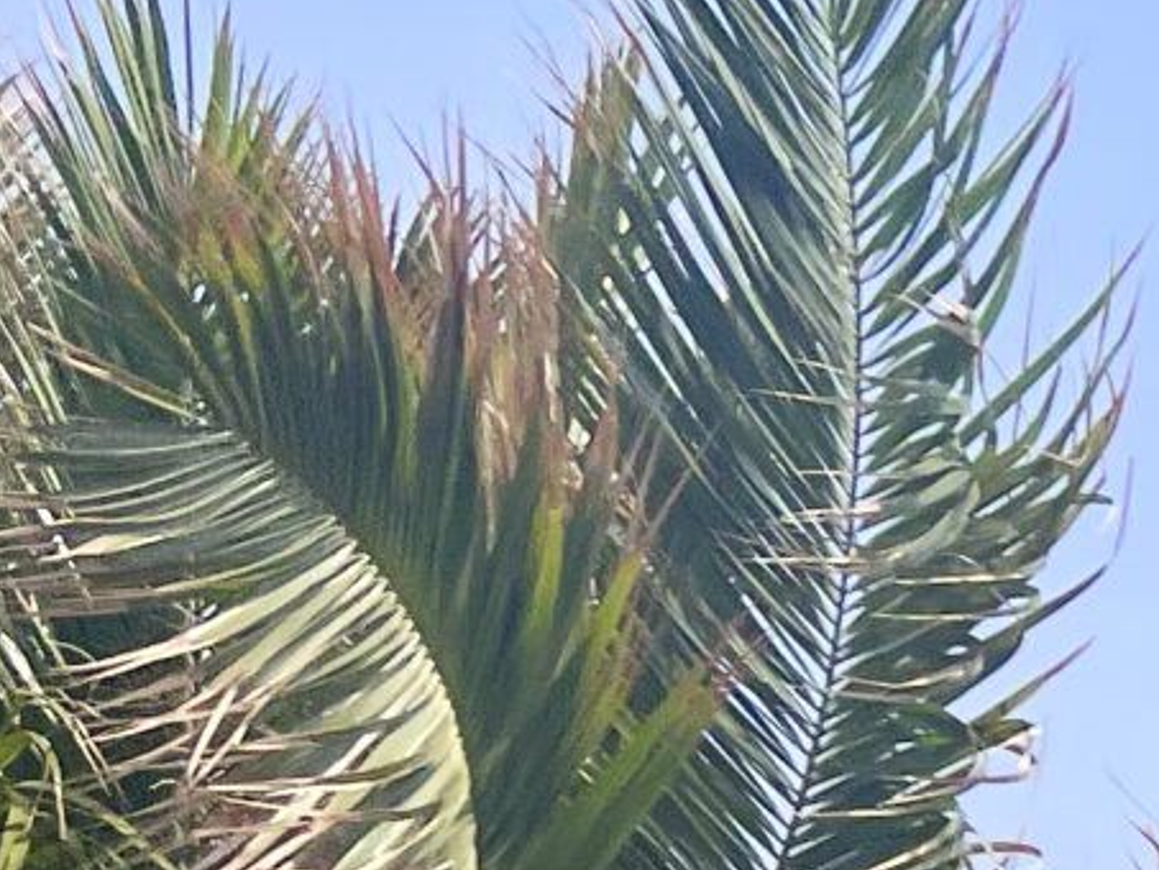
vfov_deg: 9.4
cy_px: 1817
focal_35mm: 147
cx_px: 2656
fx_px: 4923
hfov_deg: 11.4
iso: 50
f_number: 1.5
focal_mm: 5.7
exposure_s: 1/6211
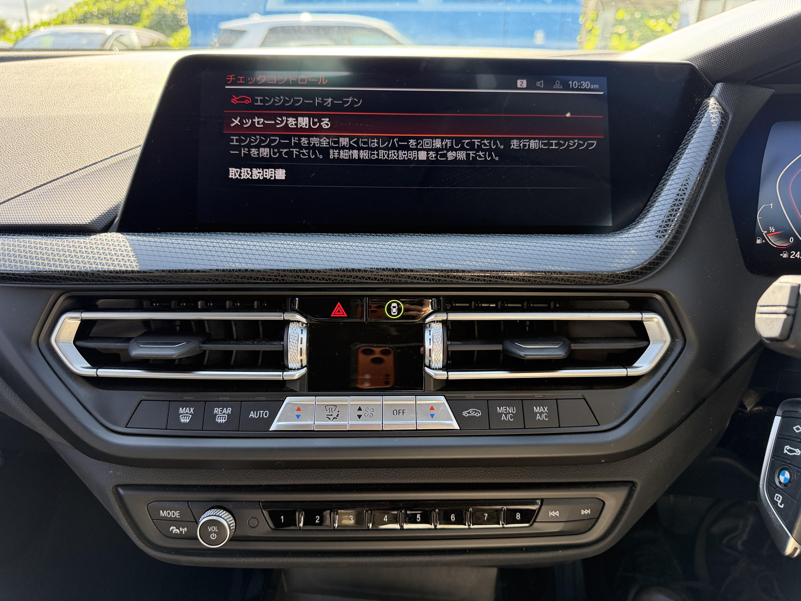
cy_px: 300
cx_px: 400
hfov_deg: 71.6
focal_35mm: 24
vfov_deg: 56.8
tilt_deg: -20.6
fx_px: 555
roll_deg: -1.3
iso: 125
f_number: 1.78
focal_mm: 6.76
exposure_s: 1/189
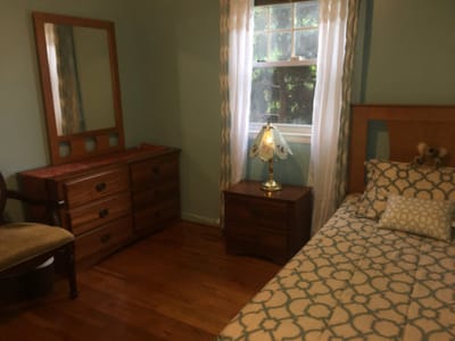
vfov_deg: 48.2
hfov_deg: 61.7
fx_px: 381
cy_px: 170
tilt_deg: -13.7
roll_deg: +0.3
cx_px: 228
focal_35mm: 29
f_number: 2.2
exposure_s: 1/30
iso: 40
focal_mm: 4.15
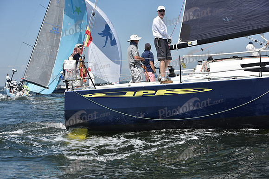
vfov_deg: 13.4
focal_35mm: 102
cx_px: 134
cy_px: 90
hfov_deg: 20.0
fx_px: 762
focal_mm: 102
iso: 250
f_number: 8
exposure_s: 1/1250
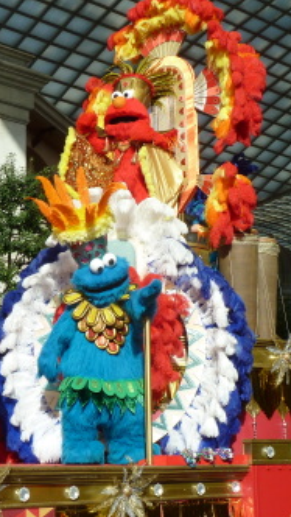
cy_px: 266
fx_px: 946
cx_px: 61
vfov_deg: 30.6
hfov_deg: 17.4
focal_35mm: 69
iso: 80
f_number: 5
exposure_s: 1/400
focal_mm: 6.9
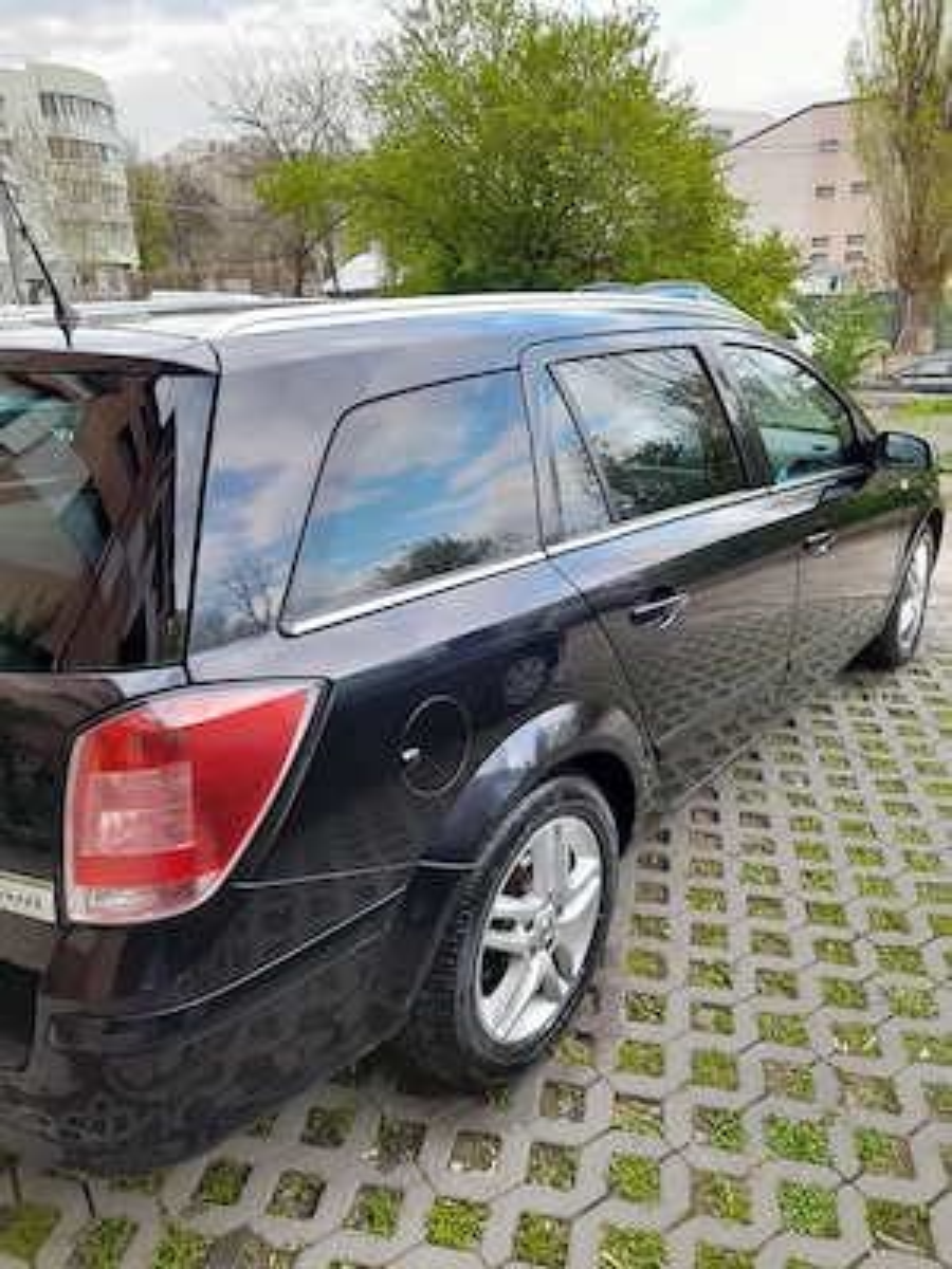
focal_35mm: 25
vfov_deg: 69.4
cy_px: 634
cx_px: 476
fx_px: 917
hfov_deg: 54.9
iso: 20
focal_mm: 4.6
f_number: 2
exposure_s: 1/50
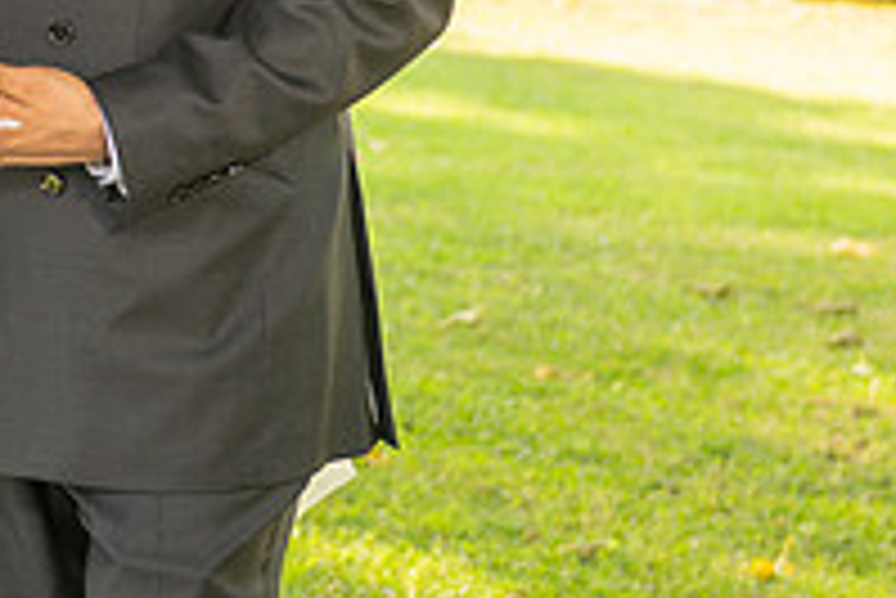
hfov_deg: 10.2
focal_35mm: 200
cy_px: 79
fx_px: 4981
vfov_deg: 6.9
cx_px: -80
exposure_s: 1/200
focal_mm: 50
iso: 200
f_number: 3.5
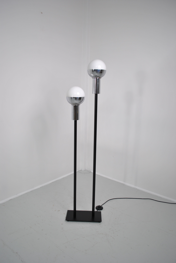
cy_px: 132
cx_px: 88
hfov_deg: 48.0
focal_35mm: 27
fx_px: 197
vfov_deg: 67.3
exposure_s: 1/30
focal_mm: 18
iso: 220
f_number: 3.5
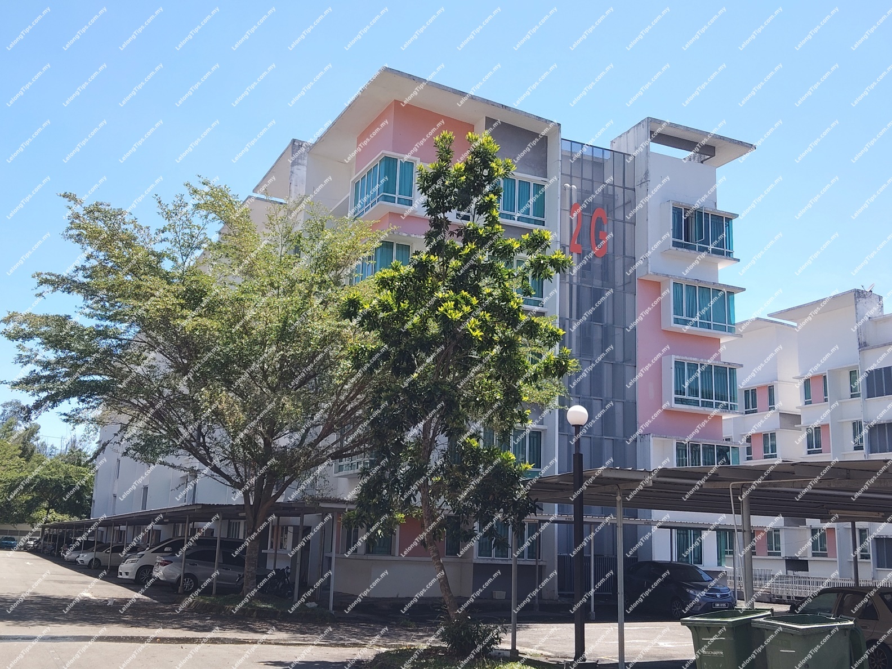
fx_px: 928
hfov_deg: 51.4
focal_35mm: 36
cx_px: 446
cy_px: 334
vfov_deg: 39.7
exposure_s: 1/621
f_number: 1.8
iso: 100
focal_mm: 4.15
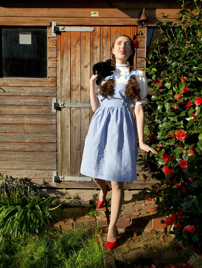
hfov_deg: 49.8
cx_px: 101
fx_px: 218
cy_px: 134
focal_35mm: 28
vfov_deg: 63.4
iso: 200
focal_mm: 14
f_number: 10
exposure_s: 1/320
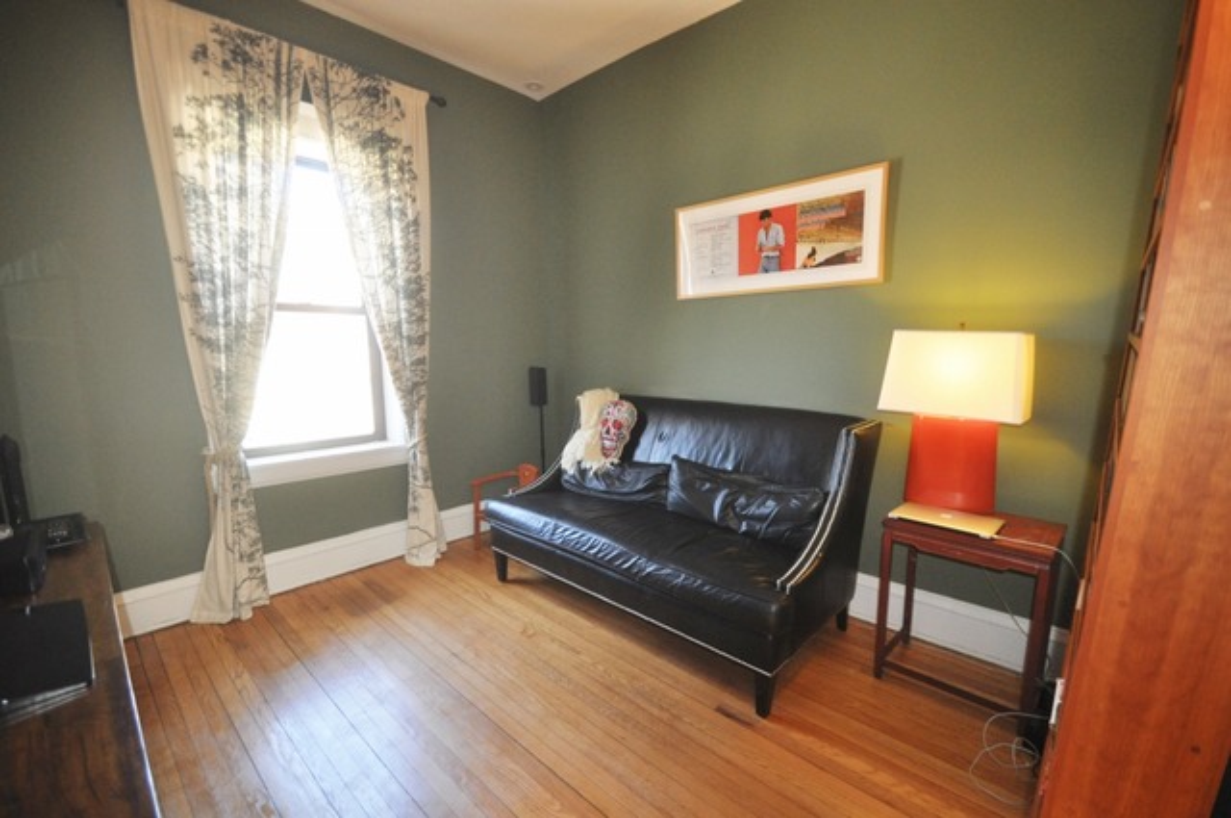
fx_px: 512
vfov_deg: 77.2
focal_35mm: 15
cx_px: 616
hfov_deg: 100.5
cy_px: 409
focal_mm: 10
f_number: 3.5
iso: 800
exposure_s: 1/80
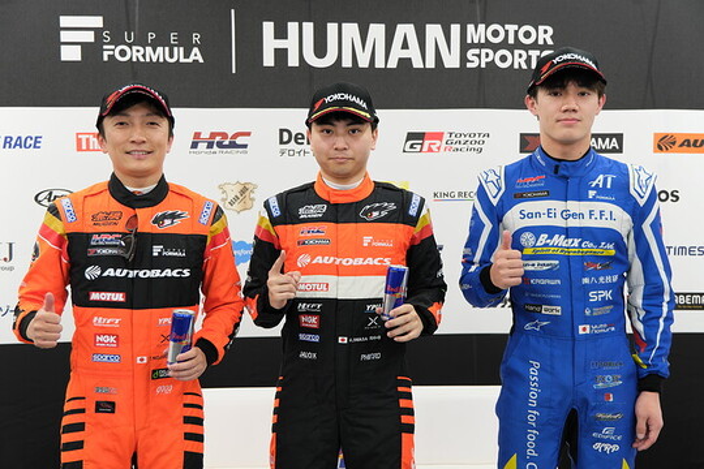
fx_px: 763
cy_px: 234
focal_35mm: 39
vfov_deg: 34.2
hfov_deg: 49.6
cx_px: 352
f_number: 2.8
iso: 500
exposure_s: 1/100
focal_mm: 26.2
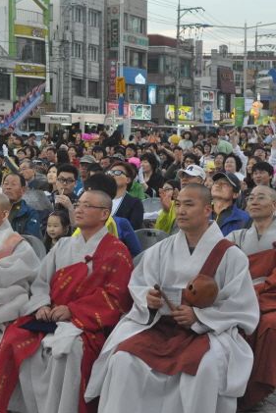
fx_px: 916
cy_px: 206
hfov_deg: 16.6
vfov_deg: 25.4
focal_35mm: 80
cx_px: -23
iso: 2000
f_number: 5.6
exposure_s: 1/800
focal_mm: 35
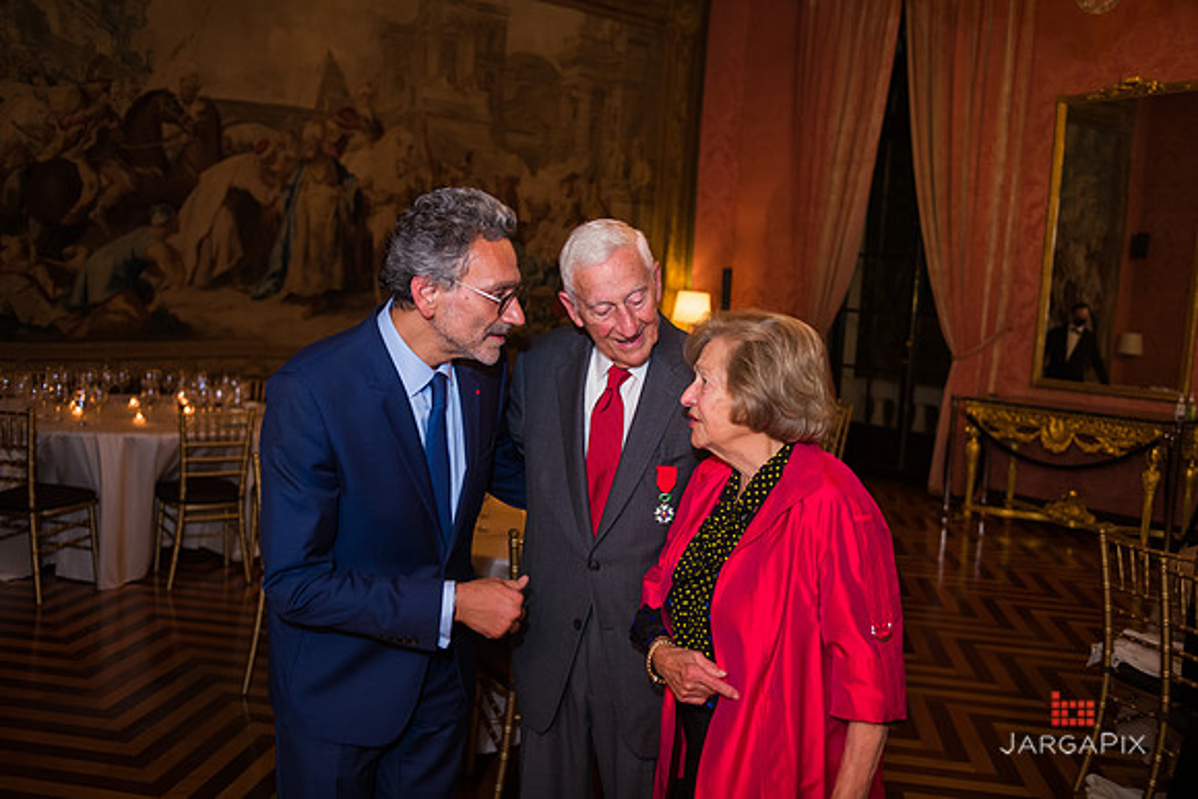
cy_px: 400
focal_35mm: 32
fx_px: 1065
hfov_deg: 58.7
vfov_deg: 41.1
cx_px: 599
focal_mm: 32
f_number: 3.2
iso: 1250
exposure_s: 1/80
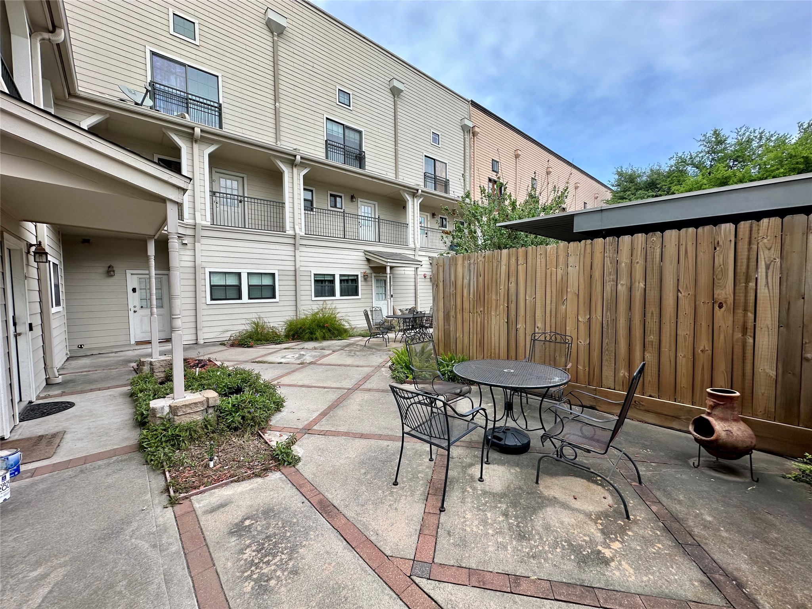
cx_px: 406
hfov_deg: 102.1
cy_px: 304
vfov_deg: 85.7
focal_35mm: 14
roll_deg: +0.9
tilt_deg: -2.2
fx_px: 328
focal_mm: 2.22
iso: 40
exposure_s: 1/473
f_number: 2.2
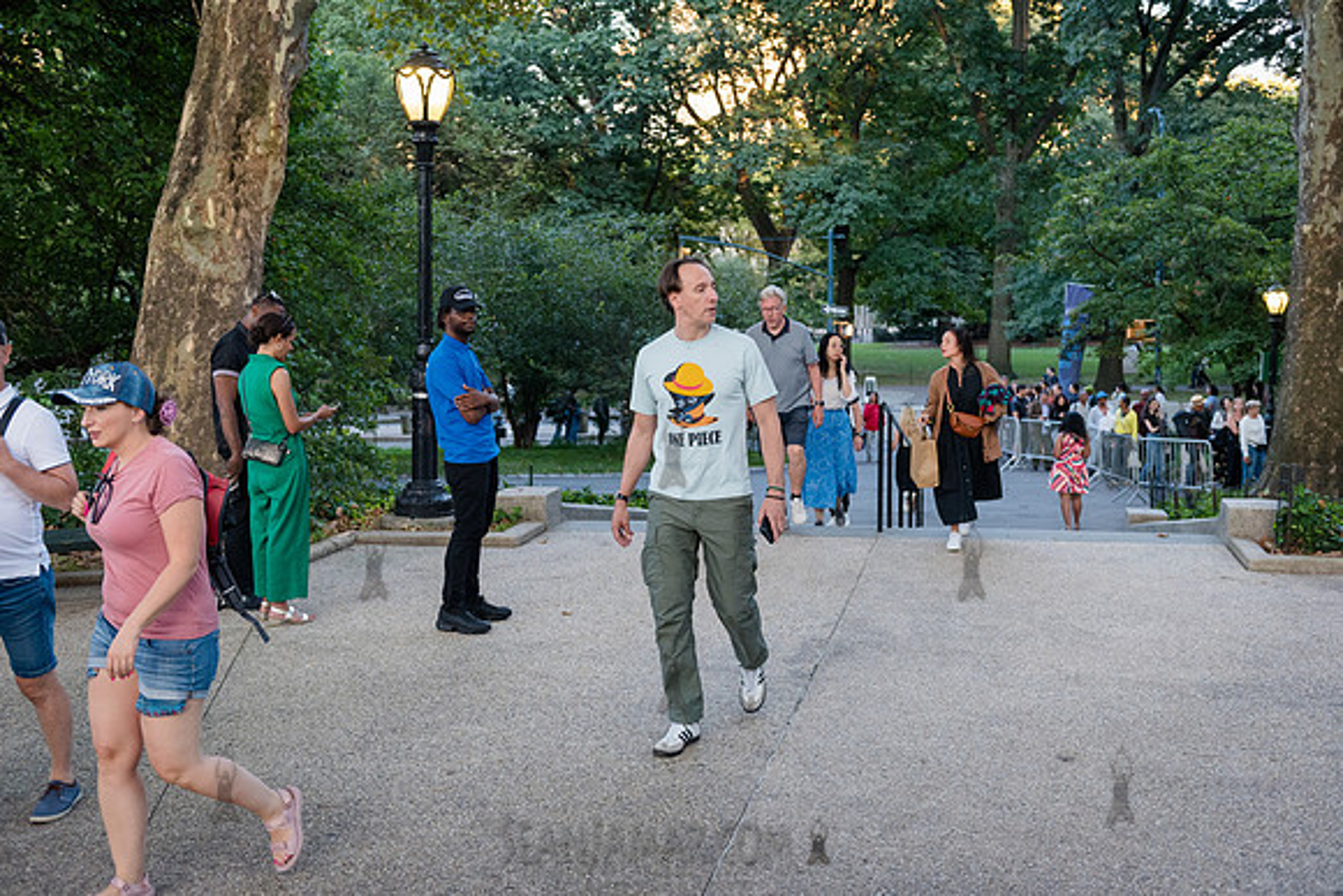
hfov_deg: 50.7
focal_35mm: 38
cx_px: 672
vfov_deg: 35.1
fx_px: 1418
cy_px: 448
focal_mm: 38
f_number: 3.2
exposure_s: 1/320
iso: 2000
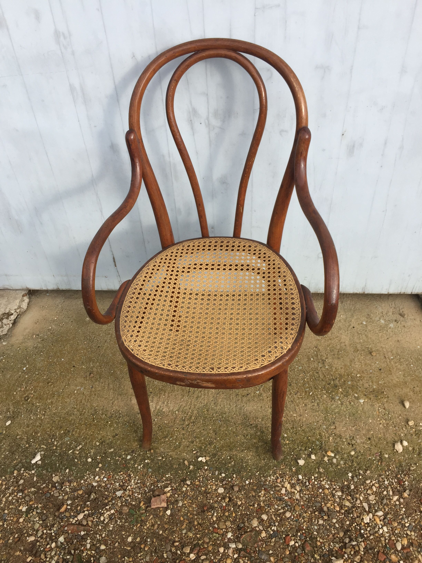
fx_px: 471
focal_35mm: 29
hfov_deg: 48.2
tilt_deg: -41.2
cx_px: 211
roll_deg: +3.3
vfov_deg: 61.7
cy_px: 282
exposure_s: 1/608
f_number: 2.2
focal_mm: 4.15
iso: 32
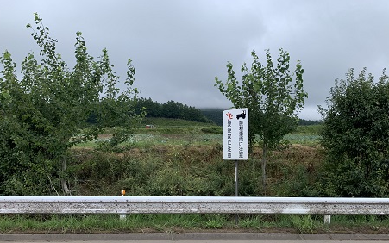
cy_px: 171
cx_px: 220
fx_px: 350
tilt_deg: -3.7
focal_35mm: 33
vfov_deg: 37.7
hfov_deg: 57.9
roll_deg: -0.2
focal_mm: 4.25
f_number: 1.8
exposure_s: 1/759
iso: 25
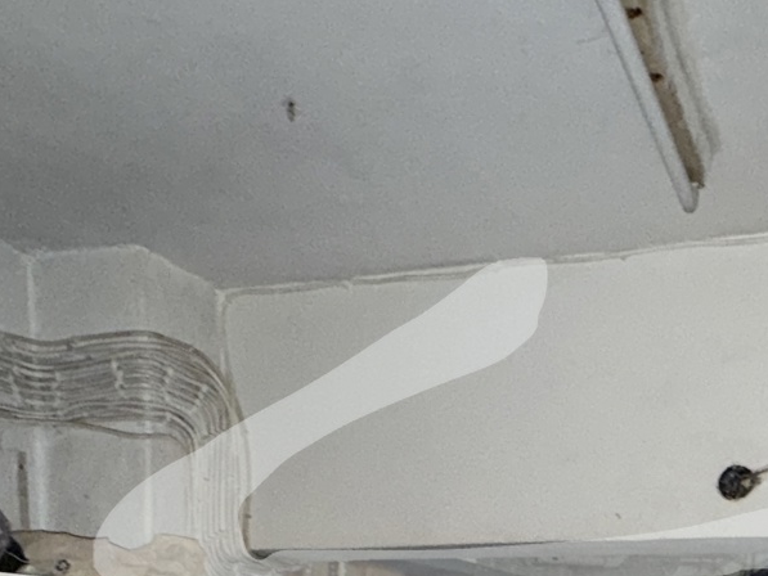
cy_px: 759
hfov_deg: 41.2
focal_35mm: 45
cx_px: 548
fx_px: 999
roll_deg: -0.4
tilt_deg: -5.5
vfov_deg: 26.9
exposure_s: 1/27
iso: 320
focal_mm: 2.22
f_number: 2.2
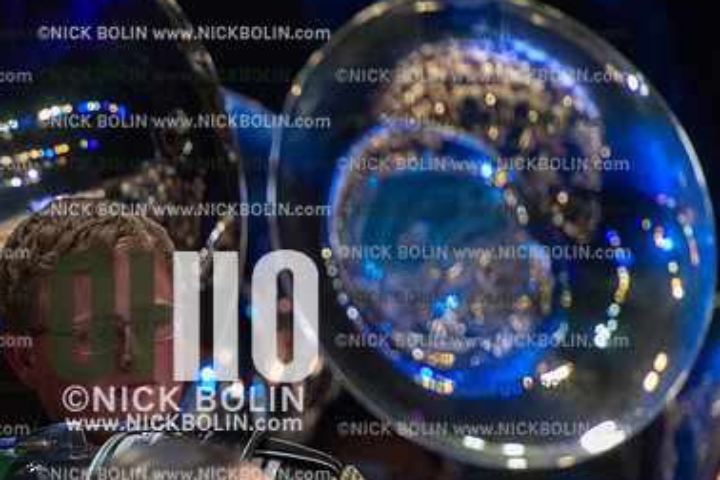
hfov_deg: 3.5
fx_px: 11659
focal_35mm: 583
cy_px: 341
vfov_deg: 2.4
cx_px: 183
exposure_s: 1/320
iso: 8000
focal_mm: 380
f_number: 5.6
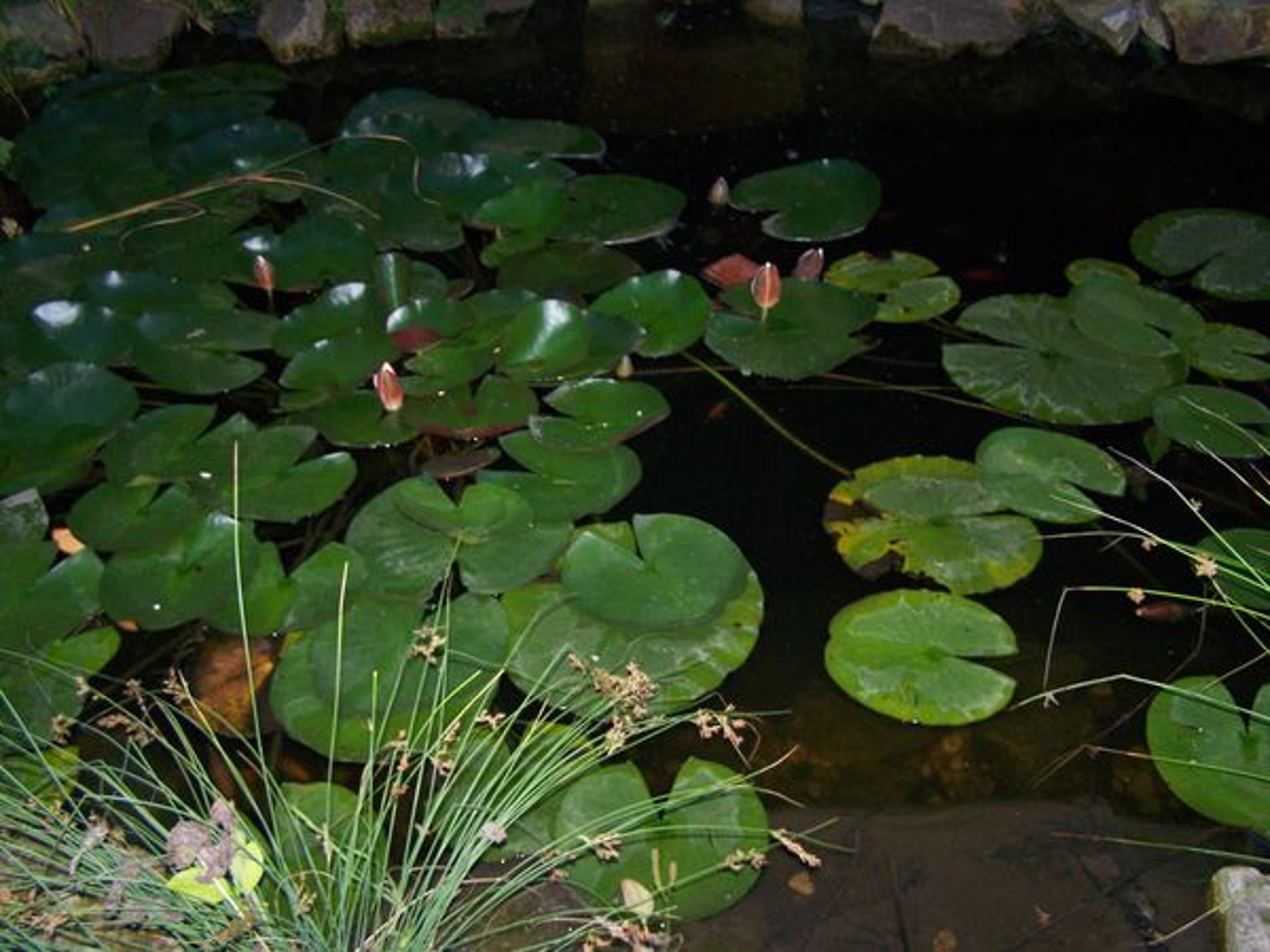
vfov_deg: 37.7
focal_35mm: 38
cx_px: 635
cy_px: 476
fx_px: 1394
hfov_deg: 49.0
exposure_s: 1/60
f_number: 2.8
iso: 160
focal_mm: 6.3
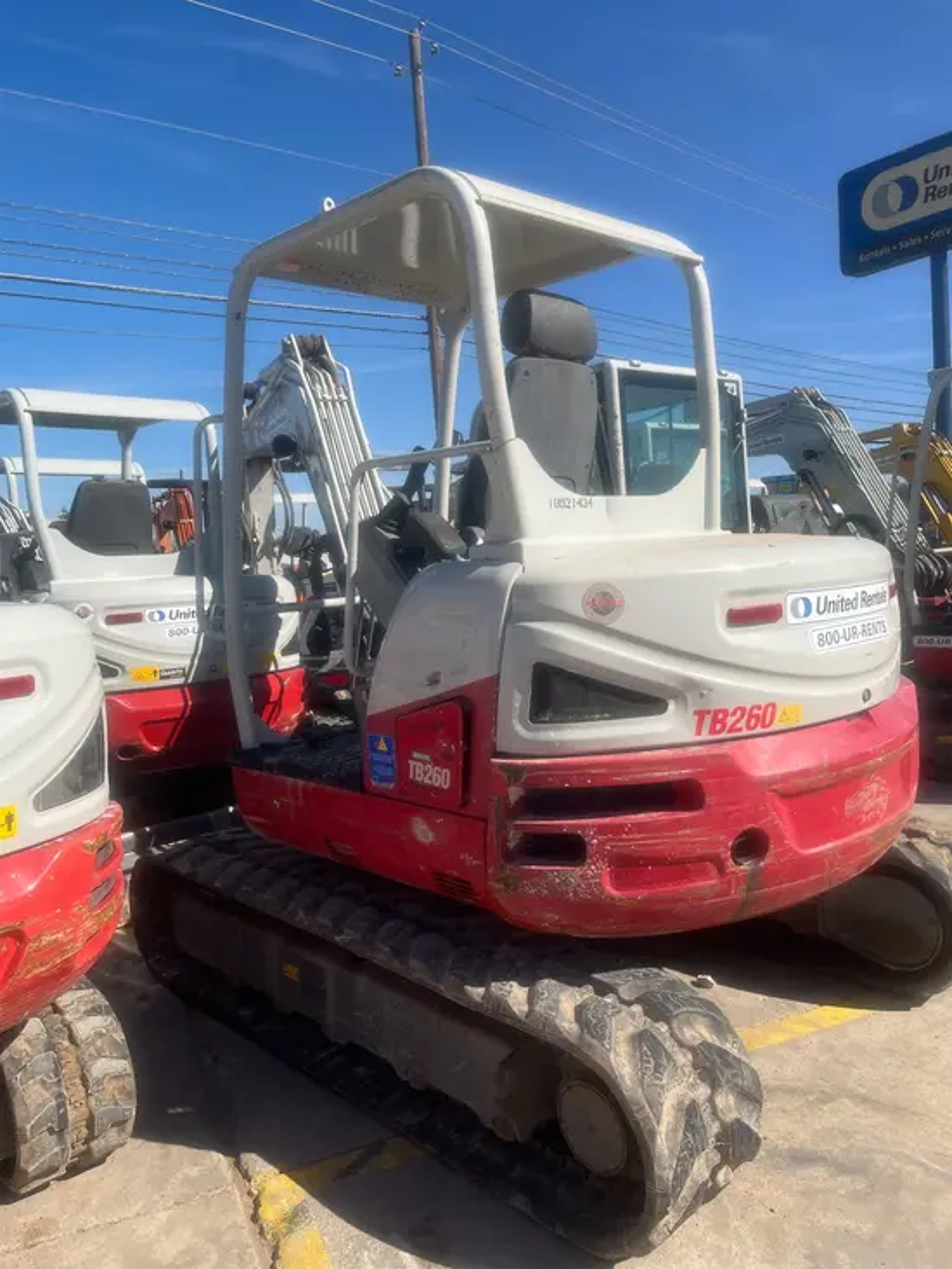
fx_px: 953
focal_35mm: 26
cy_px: 634
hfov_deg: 53.1
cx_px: 476
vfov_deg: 67.3
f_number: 1.6
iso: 50
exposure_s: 1/3521
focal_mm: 5.1
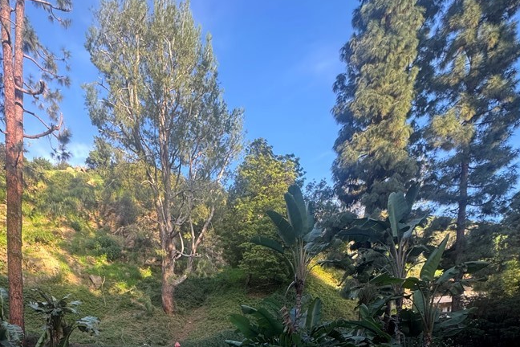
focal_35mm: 23
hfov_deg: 75.5
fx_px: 332
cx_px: 217
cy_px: 394
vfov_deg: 41.8
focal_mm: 2.22
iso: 100
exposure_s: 1/99
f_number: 2.2
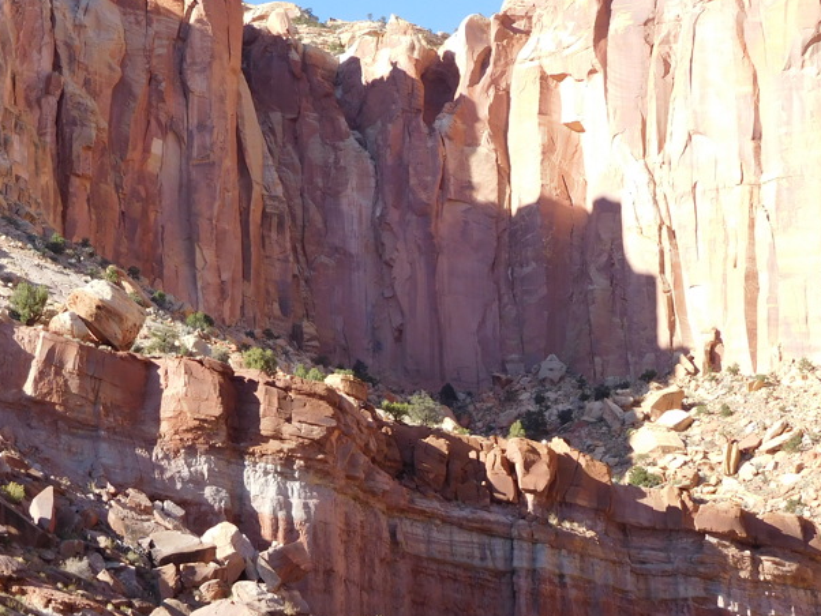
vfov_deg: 23.7
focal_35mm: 62
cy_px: 285
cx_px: 290
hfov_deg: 31.0
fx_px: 1471
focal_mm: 6.2
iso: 125
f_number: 3.8
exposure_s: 1/400
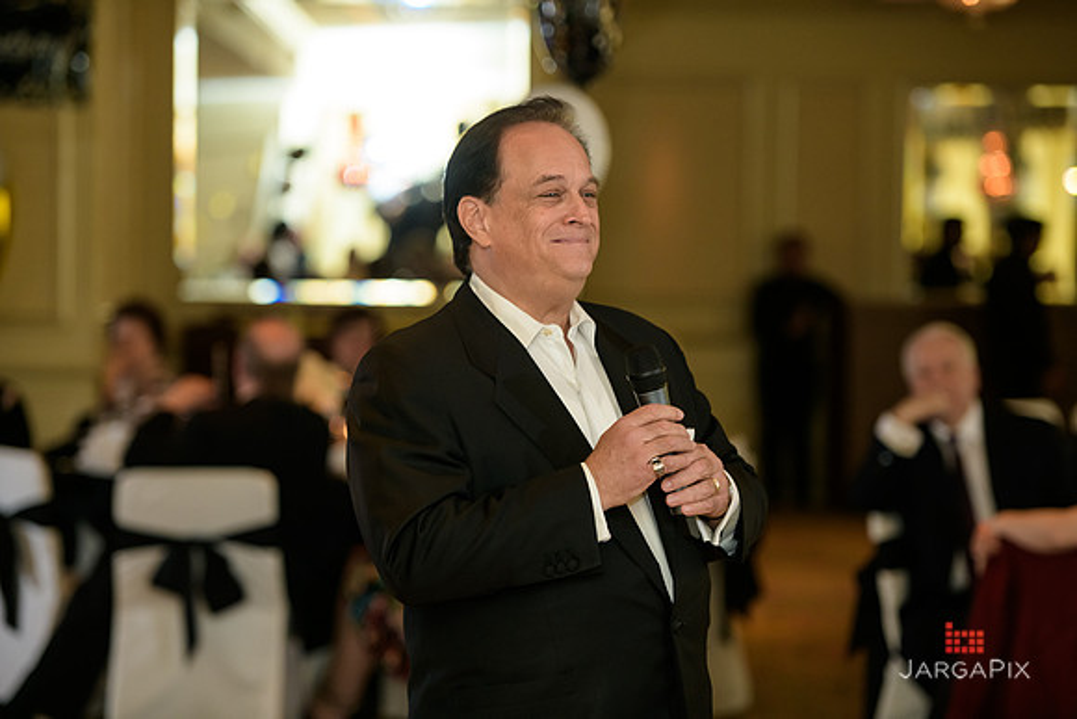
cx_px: 538
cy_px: 360
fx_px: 3740
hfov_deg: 16.4
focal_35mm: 125
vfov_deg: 11.0
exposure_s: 1/125
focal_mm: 125
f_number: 3.2
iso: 1600
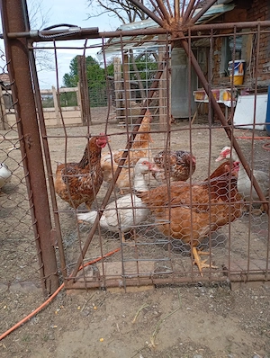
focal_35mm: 28
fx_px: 290
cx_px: 135
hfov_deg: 49.9
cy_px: 179
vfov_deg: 63.4
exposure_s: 1/833
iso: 111
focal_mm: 4.27
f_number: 1.8
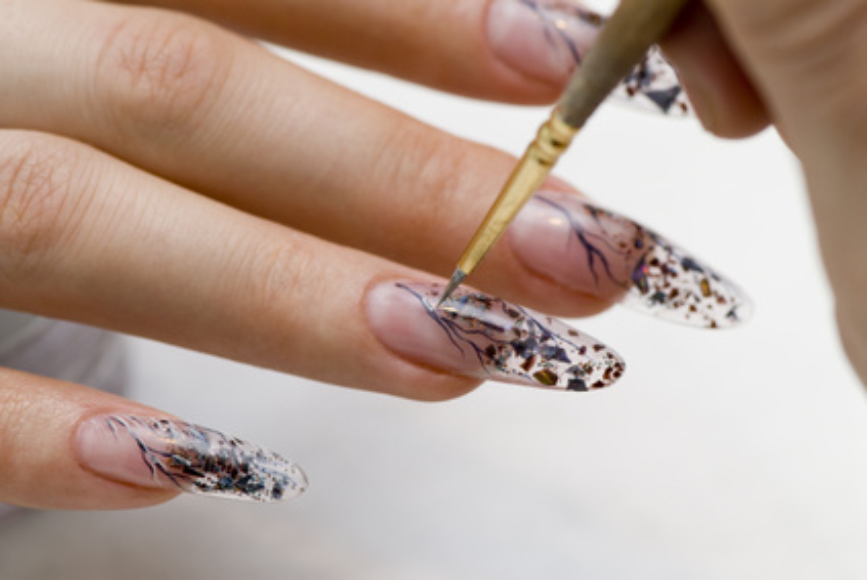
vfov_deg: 8.7
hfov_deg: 13.0
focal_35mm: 158
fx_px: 3797
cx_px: 434
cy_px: 290
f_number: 6.3
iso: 100
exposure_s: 1/30
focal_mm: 105
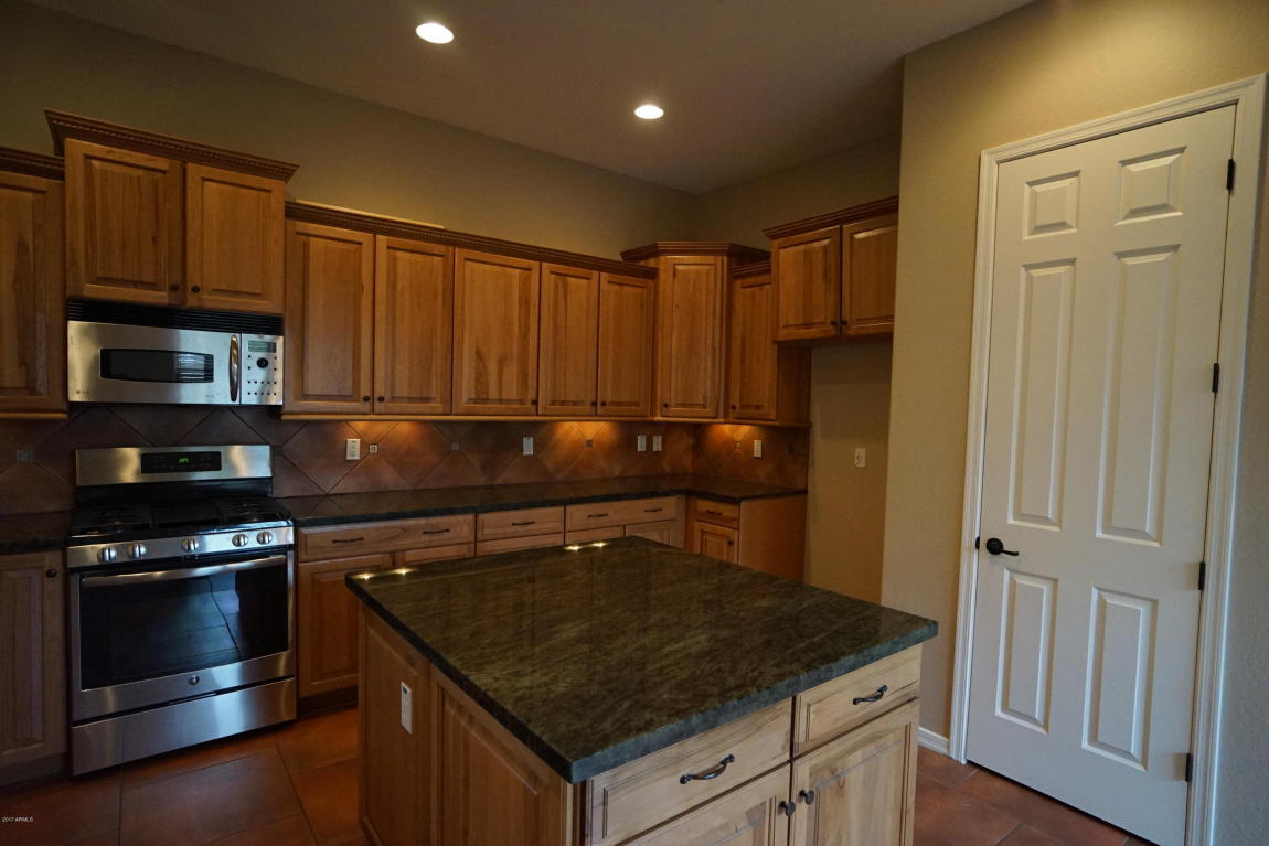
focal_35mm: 18
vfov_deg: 67.4
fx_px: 635
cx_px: 634
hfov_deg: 90.0
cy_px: 423
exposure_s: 1/125
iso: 6400
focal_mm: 18
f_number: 4
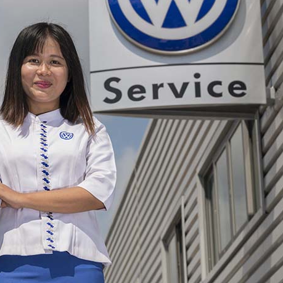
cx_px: 43
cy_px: 96
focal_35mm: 160
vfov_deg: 10.9
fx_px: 1480
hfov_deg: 10.9
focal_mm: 90
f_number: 10
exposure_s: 1/200
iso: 100
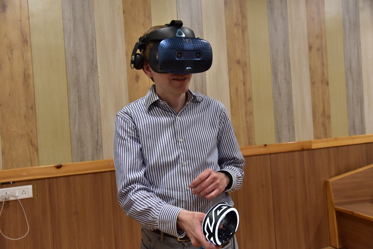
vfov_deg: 42.3
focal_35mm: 31
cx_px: 186
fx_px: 321
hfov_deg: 60.3
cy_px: 124
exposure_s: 1/60
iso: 2500
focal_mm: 31
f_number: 5
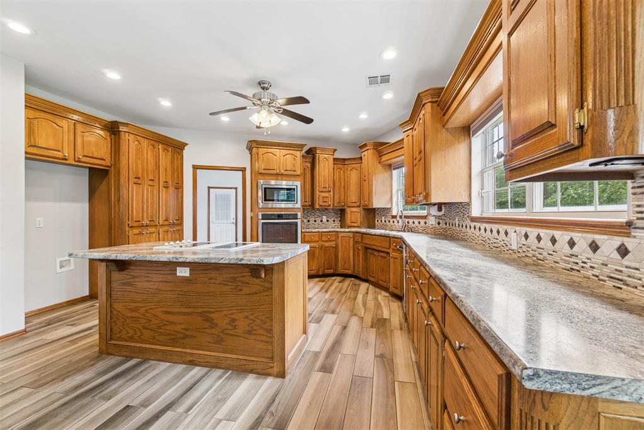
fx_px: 268
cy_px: 215
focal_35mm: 15
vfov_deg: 77.3
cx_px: 322
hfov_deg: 100.4
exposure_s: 1/40
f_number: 6.3
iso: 200
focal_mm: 10
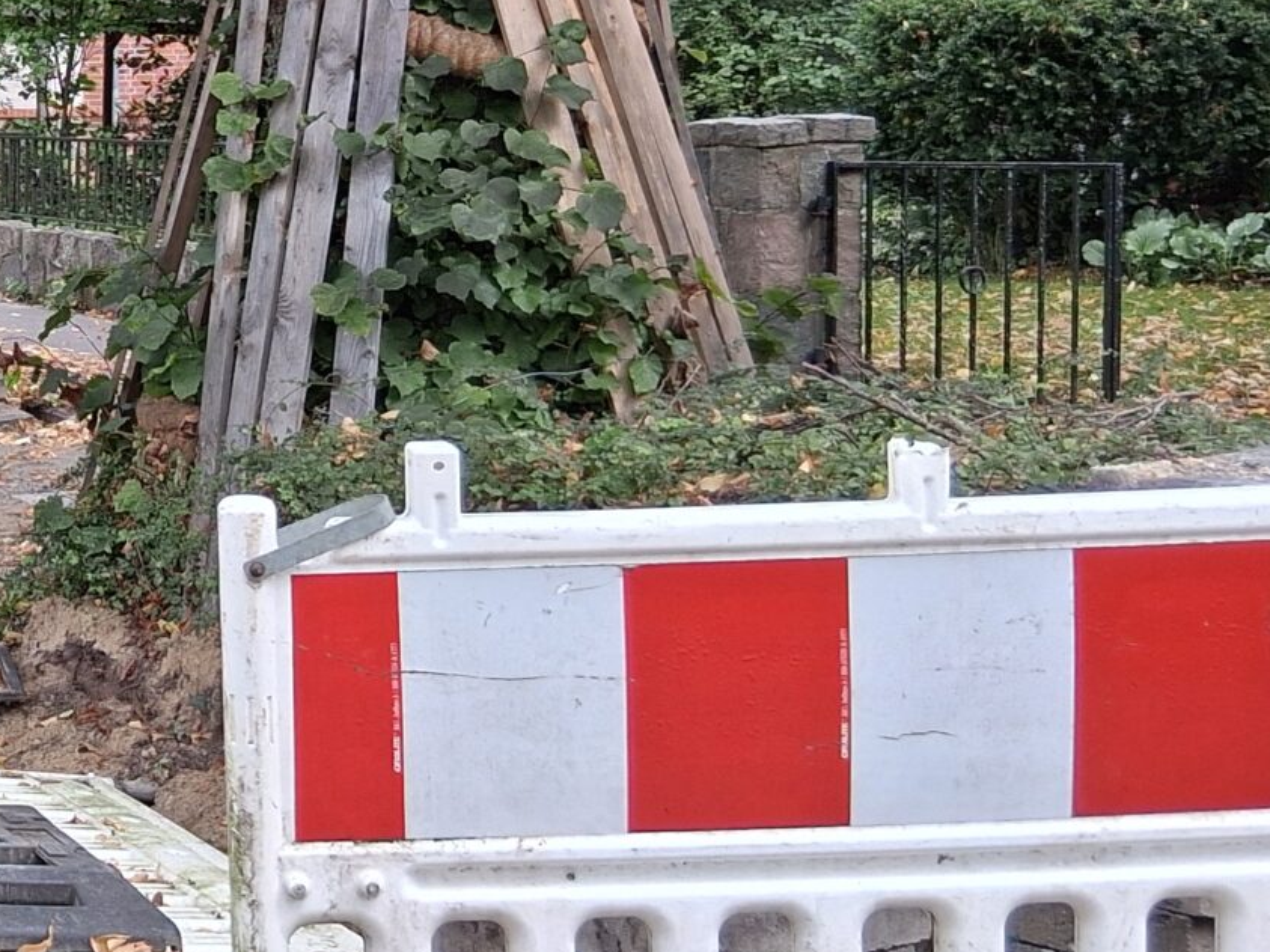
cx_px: -514
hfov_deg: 21.6
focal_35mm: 79
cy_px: 178
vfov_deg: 18.5
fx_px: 2898
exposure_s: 1/100
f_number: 1.8
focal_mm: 3.98
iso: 25
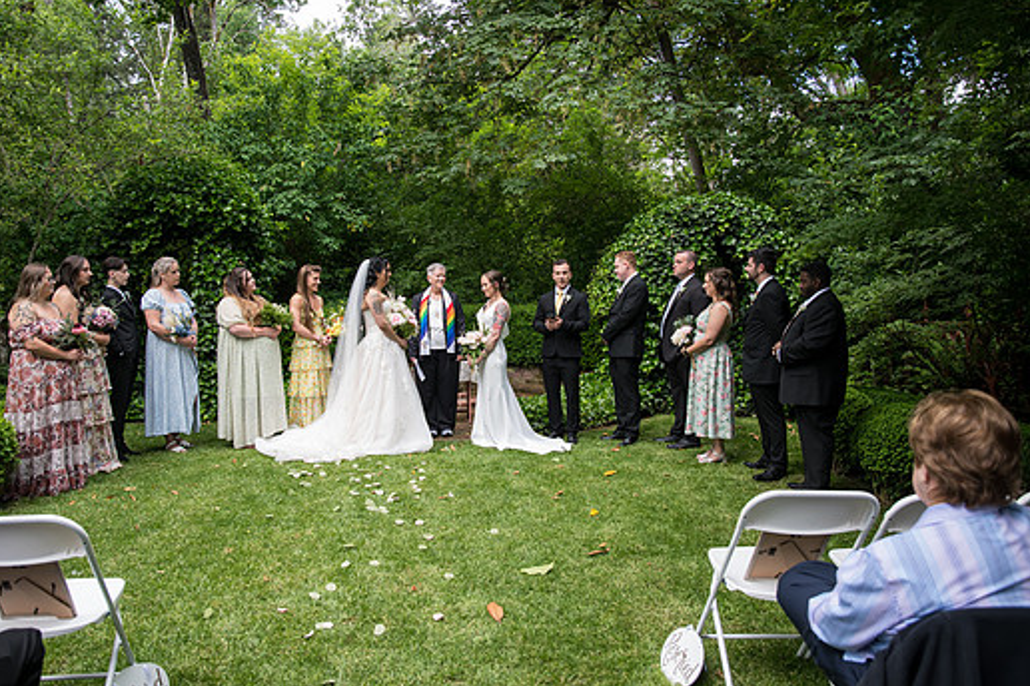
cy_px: 340
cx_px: 475
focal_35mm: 27
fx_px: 772
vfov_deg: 47.9
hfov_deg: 67.3
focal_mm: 24
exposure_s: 1/400
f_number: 4
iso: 500
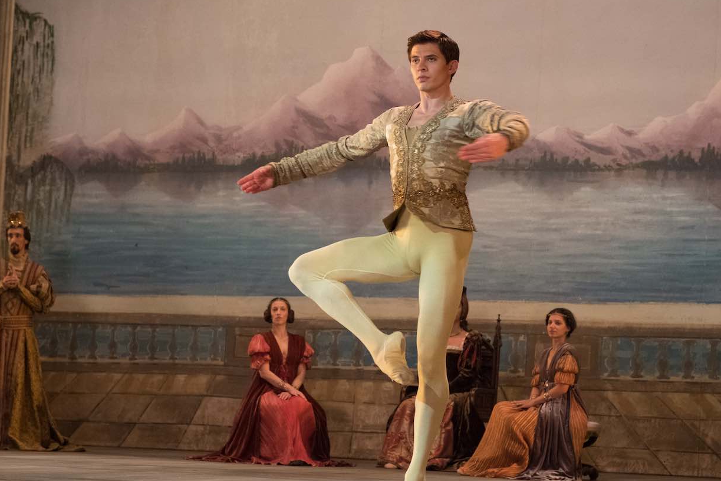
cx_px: 400
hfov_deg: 21.5
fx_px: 1902
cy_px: 268
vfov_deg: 14.4
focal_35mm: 95
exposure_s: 1/500
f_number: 4.5
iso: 3200
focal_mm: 55
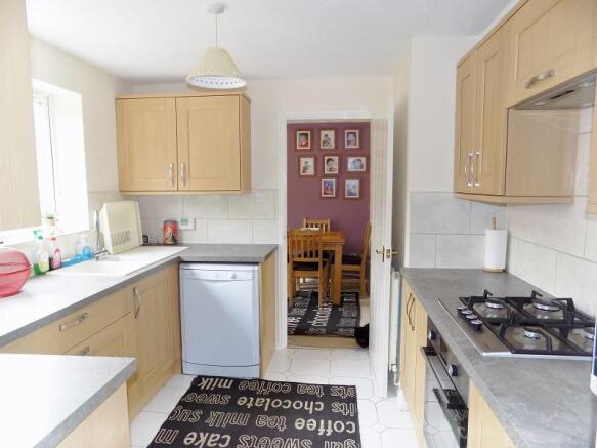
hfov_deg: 73.9
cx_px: 298
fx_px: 397
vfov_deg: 58.9
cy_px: 224
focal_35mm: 23
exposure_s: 1/30
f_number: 3.1
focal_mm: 4
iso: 125
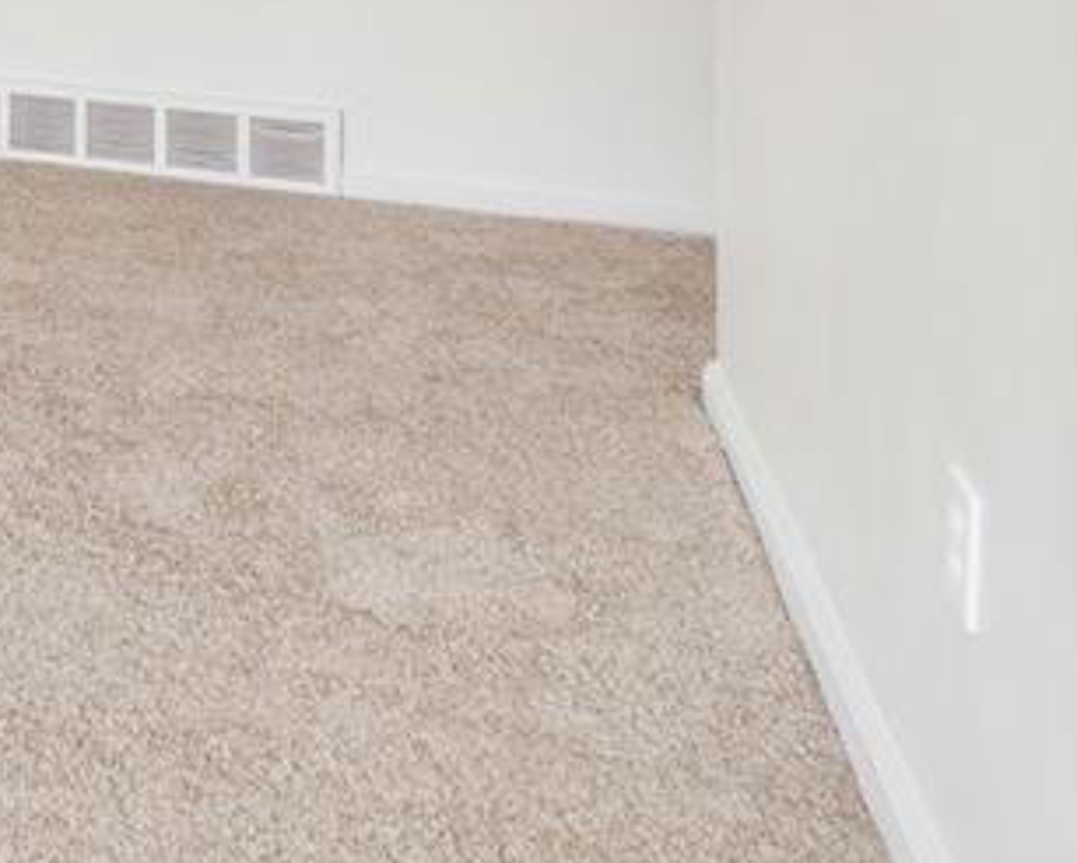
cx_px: -695
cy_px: -63
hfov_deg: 24.5
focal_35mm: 50
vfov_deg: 27.9
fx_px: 1595
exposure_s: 1/80
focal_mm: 16
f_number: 5.6
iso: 200
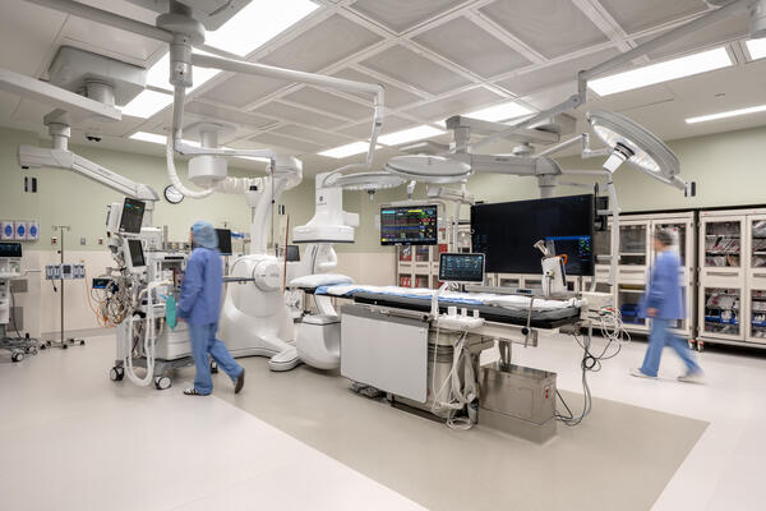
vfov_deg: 60.7
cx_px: 383
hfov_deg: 82.6
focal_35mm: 20
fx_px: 436
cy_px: 256
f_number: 11
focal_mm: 20.5
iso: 200
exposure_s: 1/5
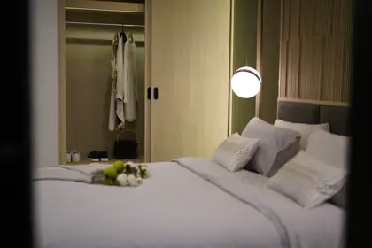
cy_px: 124
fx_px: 517
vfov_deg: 27.0
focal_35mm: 50
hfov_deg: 39.6
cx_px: 186
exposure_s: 1/2500
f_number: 1.4
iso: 3200
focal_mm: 50
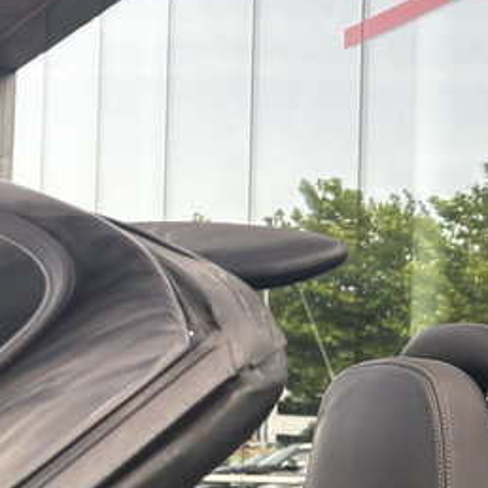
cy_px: 488
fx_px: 2185
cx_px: 681
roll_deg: -2.4
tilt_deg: +0.4
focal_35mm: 137
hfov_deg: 12.3
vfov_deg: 12.6
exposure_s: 1/171
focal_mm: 5.96
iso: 40
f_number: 1.6
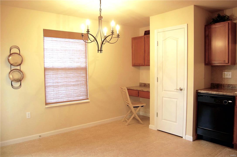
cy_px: 78
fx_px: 178
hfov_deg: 67.4
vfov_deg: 47.8
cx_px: 118
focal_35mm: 27
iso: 200
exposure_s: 1/25
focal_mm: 18
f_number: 3.5
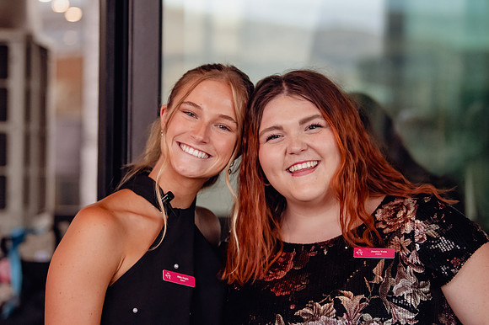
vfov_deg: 12.8
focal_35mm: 107
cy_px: 162
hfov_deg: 19.1
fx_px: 1450
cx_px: 239
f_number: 3.2
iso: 5000
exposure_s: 1/640
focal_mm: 86
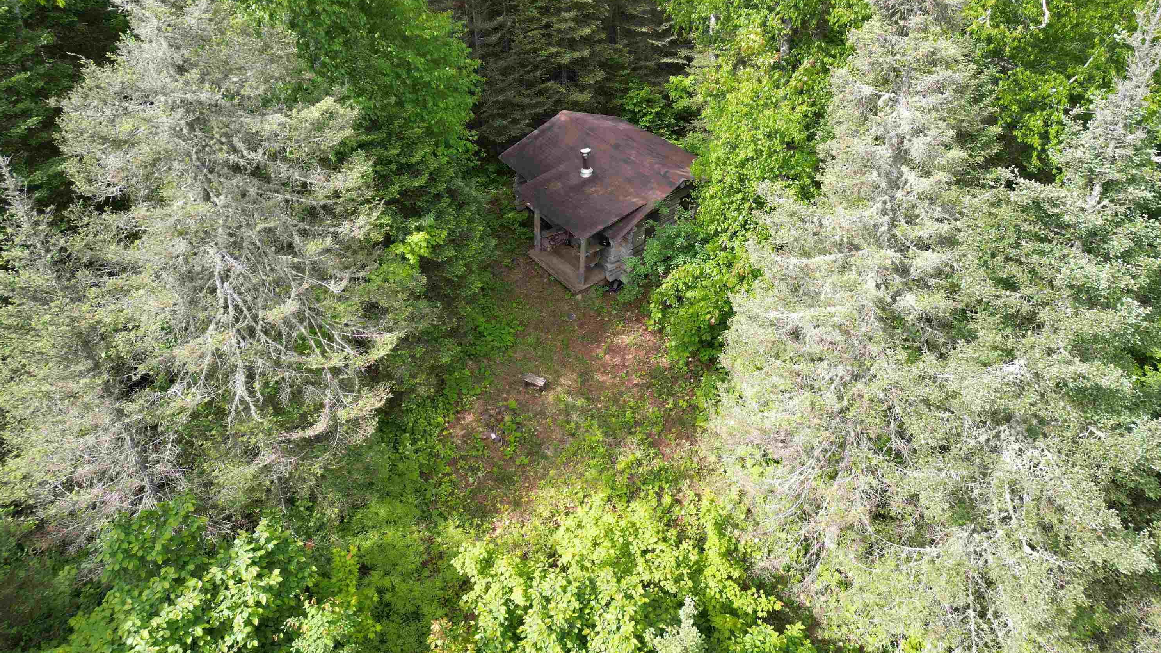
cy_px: 207
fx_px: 831
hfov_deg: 69.8
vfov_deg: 42.2
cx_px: 597
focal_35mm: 27
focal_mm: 6.72
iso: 100
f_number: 1.7
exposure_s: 1/60
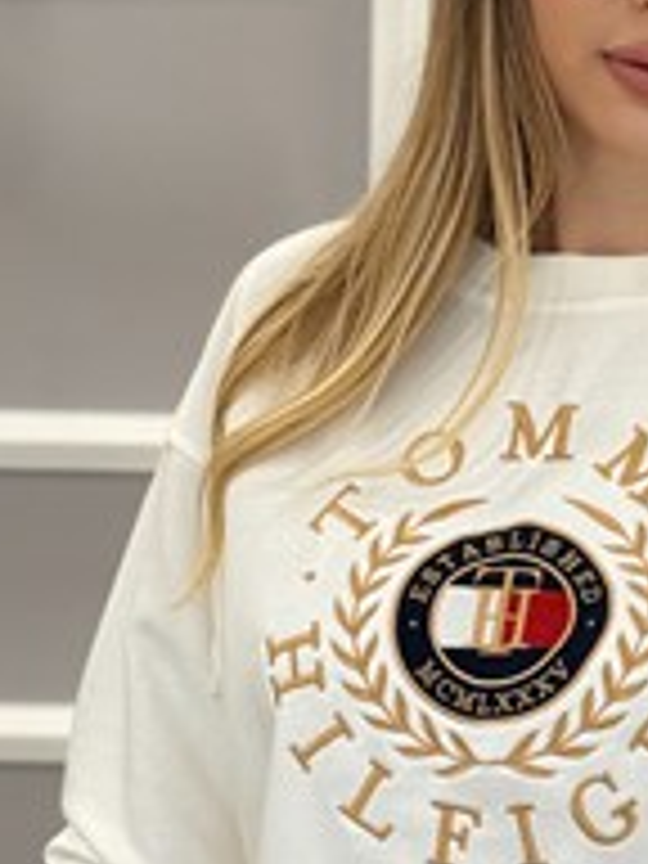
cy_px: 567
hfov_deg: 11.3
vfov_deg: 15.1
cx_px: 616
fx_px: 3245
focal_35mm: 130
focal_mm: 6.76
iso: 100
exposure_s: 1/96
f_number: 1.78
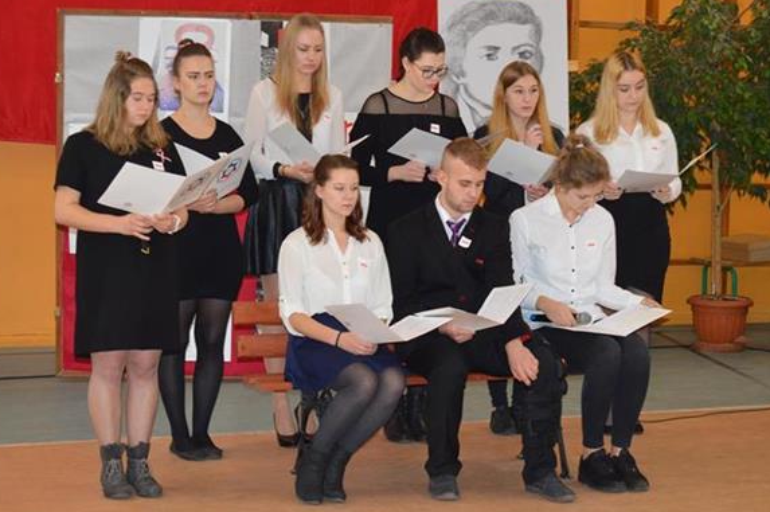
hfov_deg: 21.8
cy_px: 257
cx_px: 374
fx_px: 2000
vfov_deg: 14.6
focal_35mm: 94
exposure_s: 1/60
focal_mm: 55
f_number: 5.6
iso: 1100
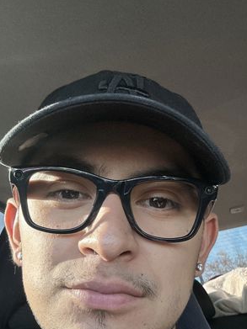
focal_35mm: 45
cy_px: 245
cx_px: 117
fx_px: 428
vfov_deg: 40.9
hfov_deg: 32.2
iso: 80
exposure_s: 1/60
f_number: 1.9
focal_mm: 2.69
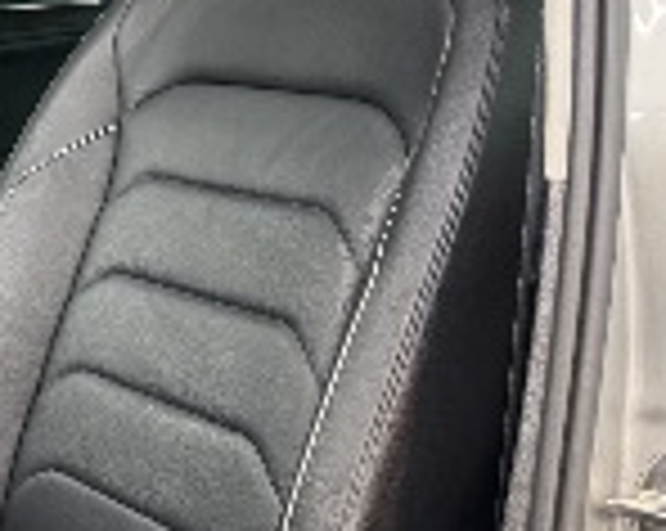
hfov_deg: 25.0
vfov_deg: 22.9
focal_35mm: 66
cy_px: 130
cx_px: -194
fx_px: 1299
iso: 640
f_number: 1.78
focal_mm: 6.76
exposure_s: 1/50
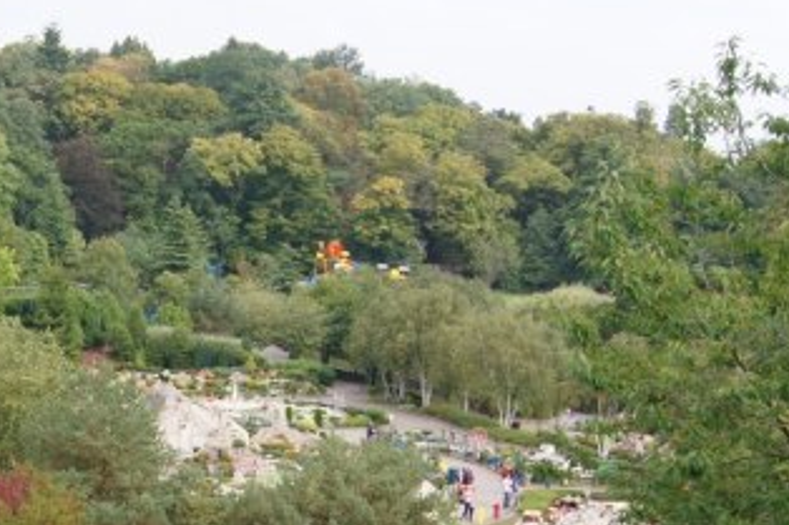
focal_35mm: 84
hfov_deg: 23.6
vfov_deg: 16.2
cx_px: 85
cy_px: 393
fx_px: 1840
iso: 100
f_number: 9
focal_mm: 22
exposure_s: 1/80
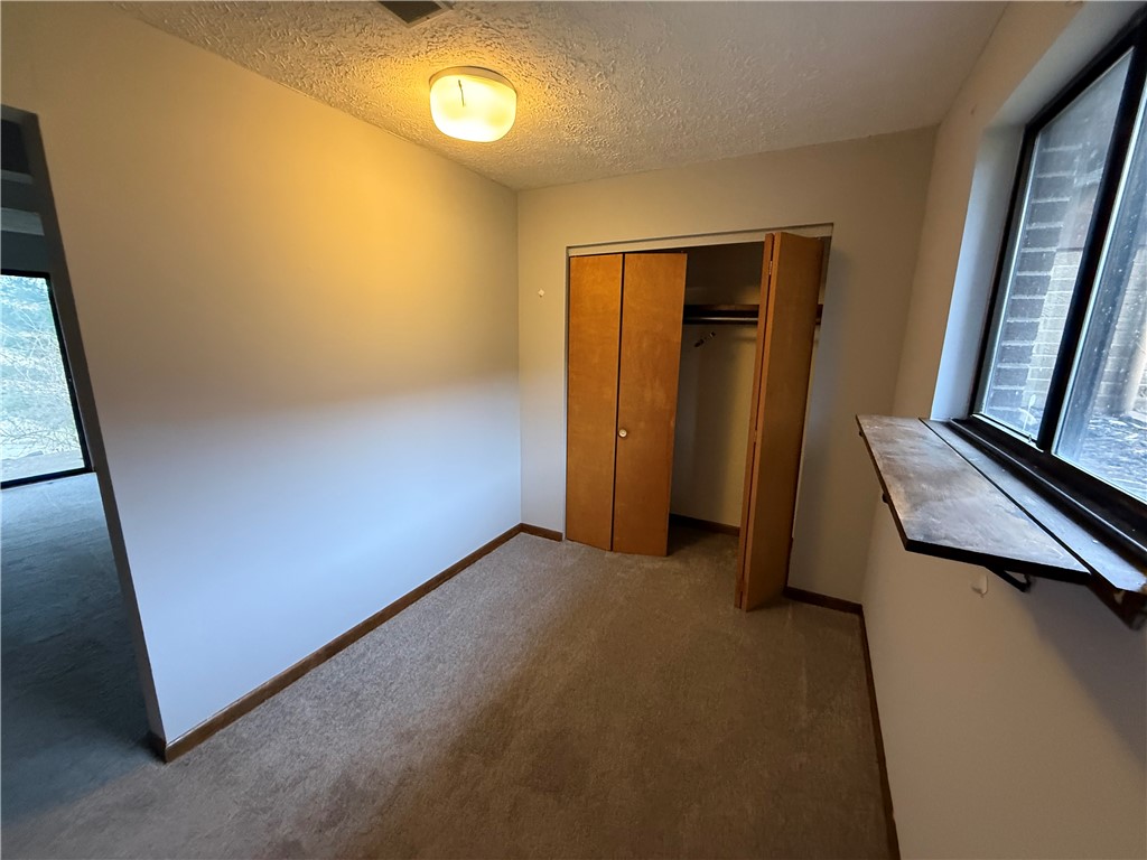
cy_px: 430
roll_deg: -0.8
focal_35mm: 14
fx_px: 464
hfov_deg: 102.1
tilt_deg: -11.7
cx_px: 574
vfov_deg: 85.7
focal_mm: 2.22
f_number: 2.2
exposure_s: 1/60
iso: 640
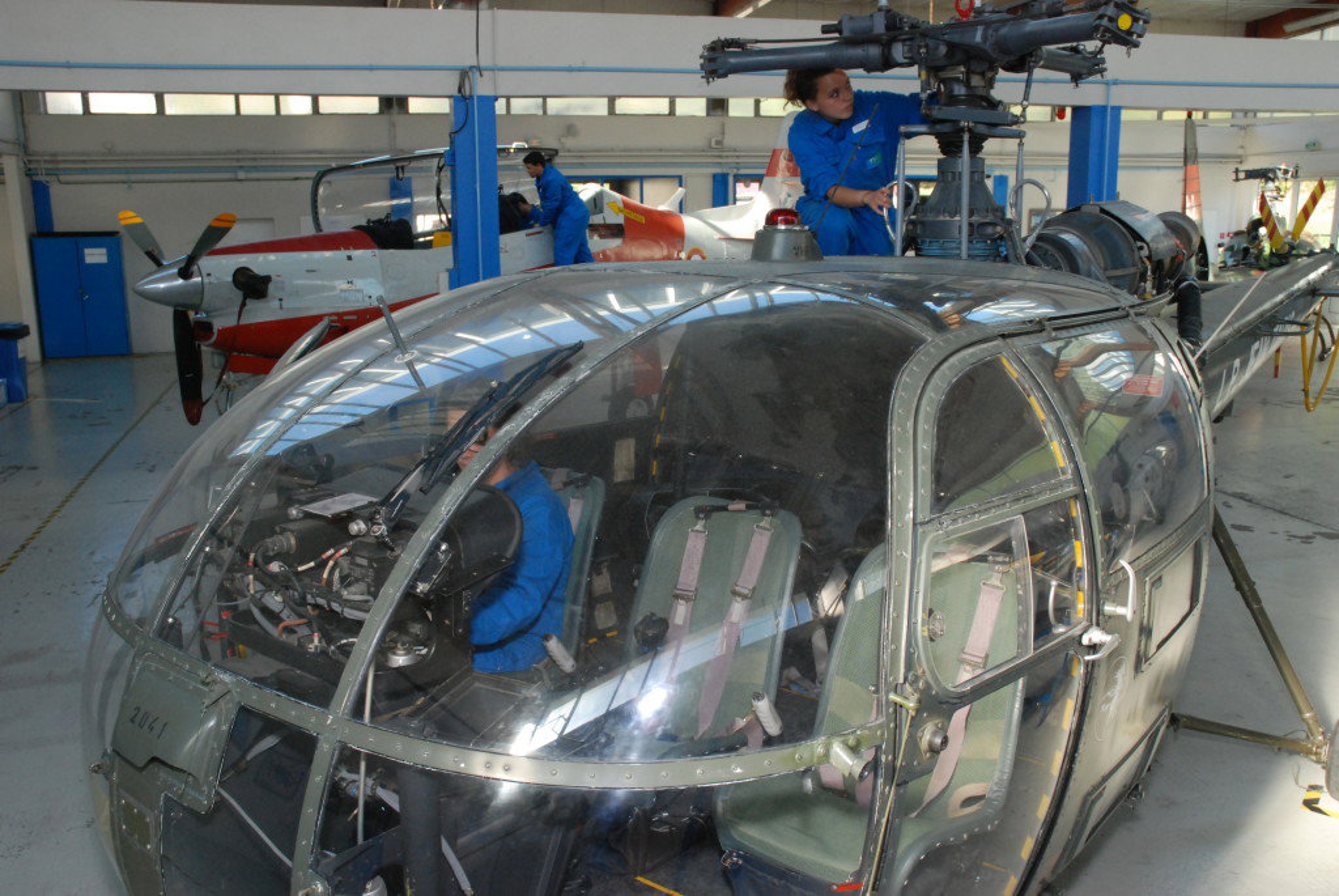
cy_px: 448
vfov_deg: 40.1
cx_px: 670
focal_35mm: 33
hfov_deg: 57.2
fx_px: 1229
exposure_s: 1/200
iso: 800
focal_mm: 22
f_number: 7.1
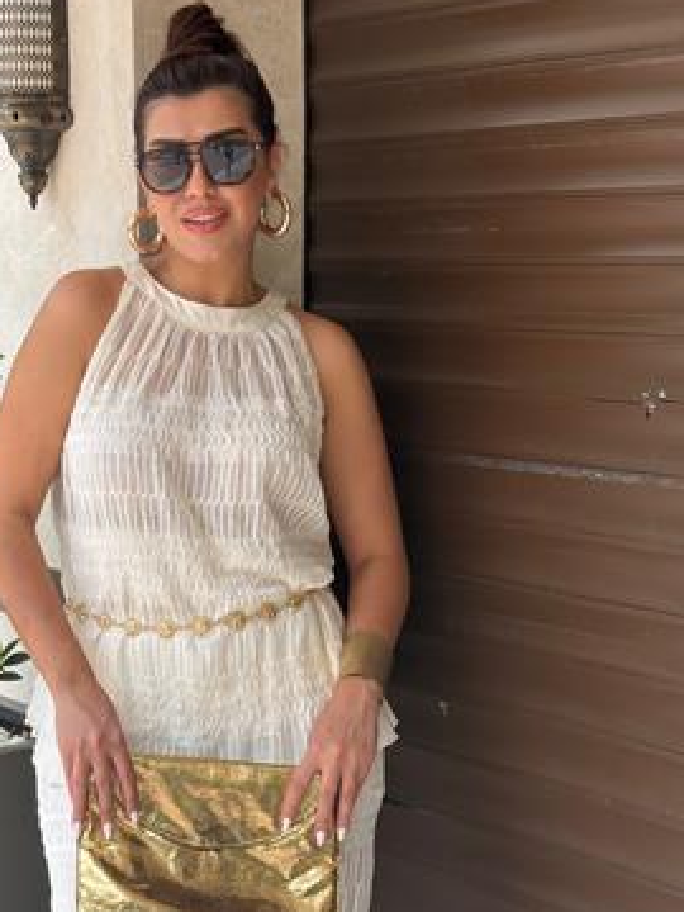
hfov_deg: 20.6
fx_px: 1871
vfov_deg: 27.4
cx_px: 200
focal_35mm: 71
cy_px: 440
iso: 80
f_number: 1.78
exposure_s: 1/1100
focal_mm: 6.76
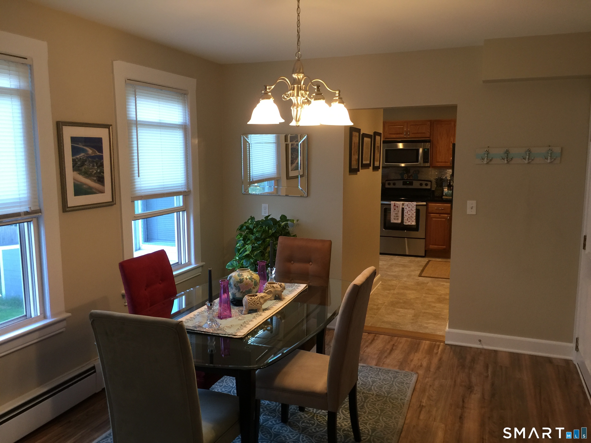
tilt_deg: -6.8
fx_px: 495
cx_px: 296
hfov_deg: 61.7
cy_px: 222
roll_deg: -1.4
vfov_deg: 48.2
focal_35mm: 29
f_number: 2.2
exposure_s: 1/15
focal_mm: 4.15
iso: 40
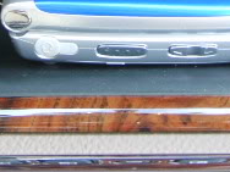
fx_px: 791
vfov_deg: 11.8
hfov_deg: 16.5
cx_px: 128
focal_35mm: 119
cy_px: -98
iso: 123
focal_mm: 5.8
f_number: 2.8
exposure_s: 1/30
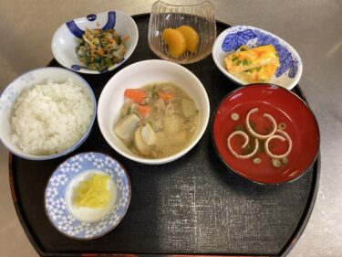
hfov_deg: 58.4
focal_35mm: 31
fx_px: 306
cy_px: 128
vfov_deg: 45.4
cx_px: 171
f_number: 2.4
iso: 320
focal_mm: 3.3
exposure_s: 1/60
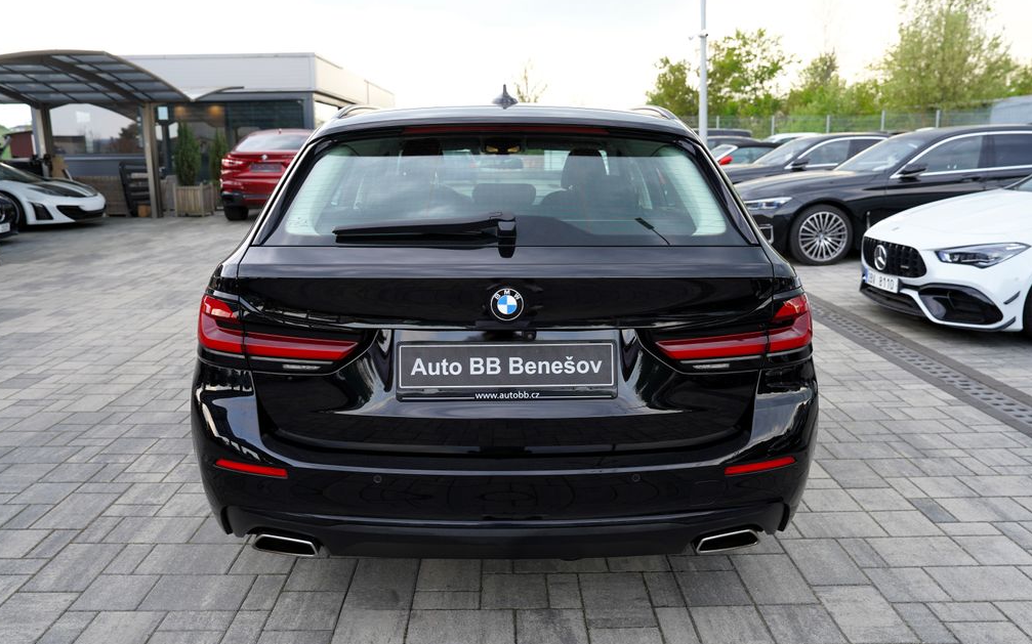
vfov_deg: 44.5
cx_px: 511
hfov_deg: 66.5
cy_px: 321
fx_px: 787
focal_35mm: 28
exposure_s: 1/60
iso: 100
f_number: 4
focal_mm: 27
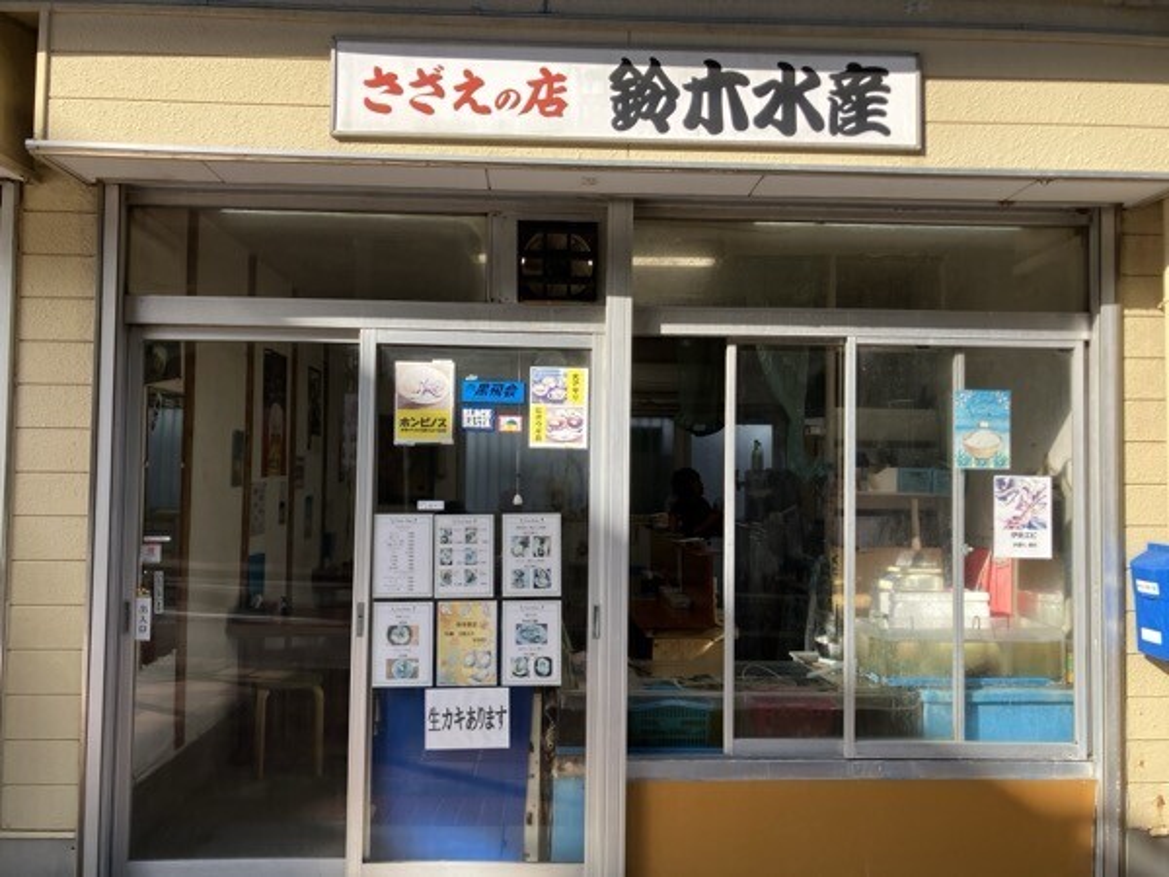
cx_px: 584
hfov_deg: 63.4
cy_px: 438
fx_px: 946
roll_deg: -1.1
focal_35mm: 28
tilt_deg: +1.7
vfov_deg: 49.7
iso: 32
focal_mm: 3.99
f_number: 1.8
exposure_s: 1/883
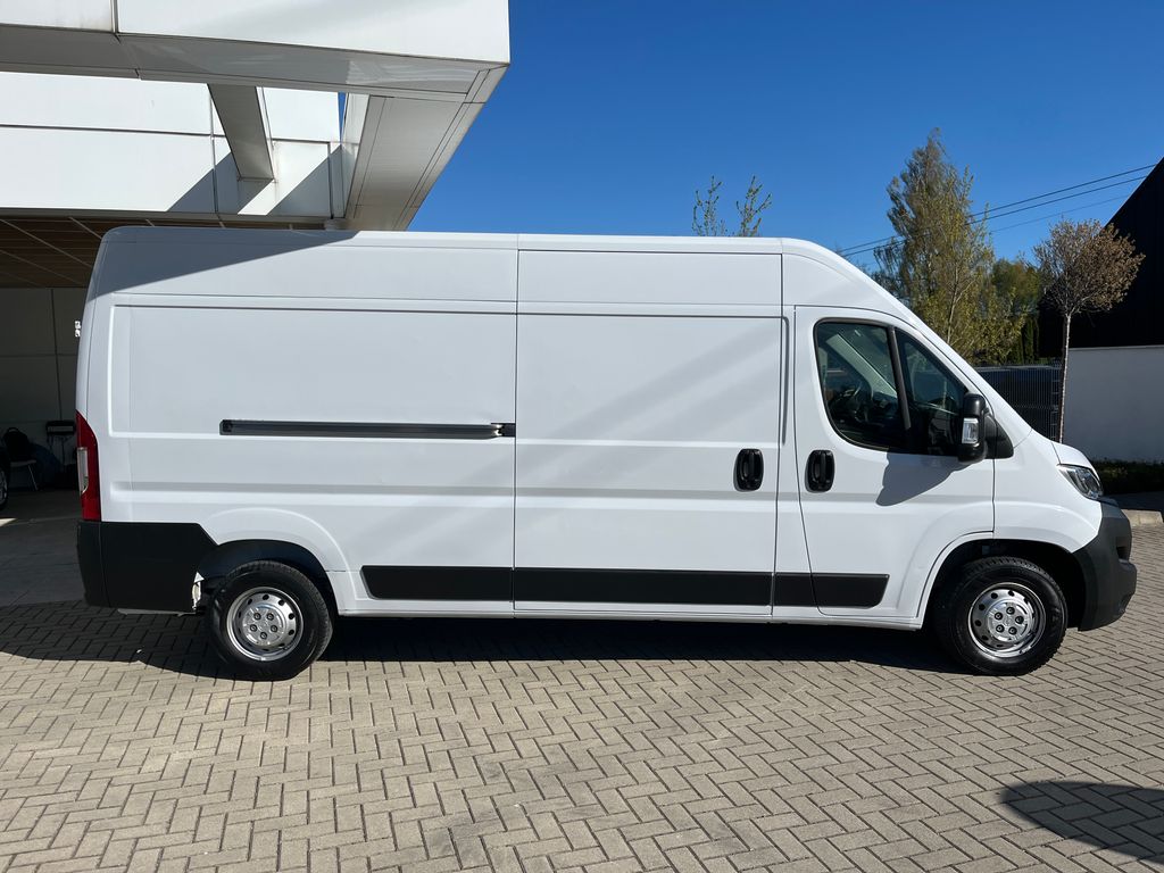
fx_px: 874
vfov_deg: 53.1
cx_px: 582
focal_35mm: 26
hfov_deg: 67.3
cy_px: 436
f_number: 1.6
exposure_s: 1/7353
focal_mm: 5.1
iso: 50
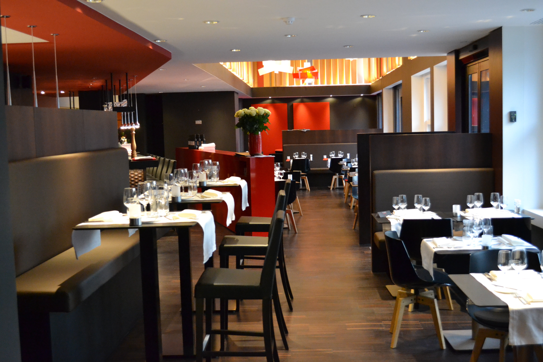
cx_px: 272
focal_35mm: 44
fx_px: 656
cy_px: 181
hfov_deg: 45.0
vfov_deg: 30.8
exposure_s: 1/50
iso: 3200
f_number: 4.5
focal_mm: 29
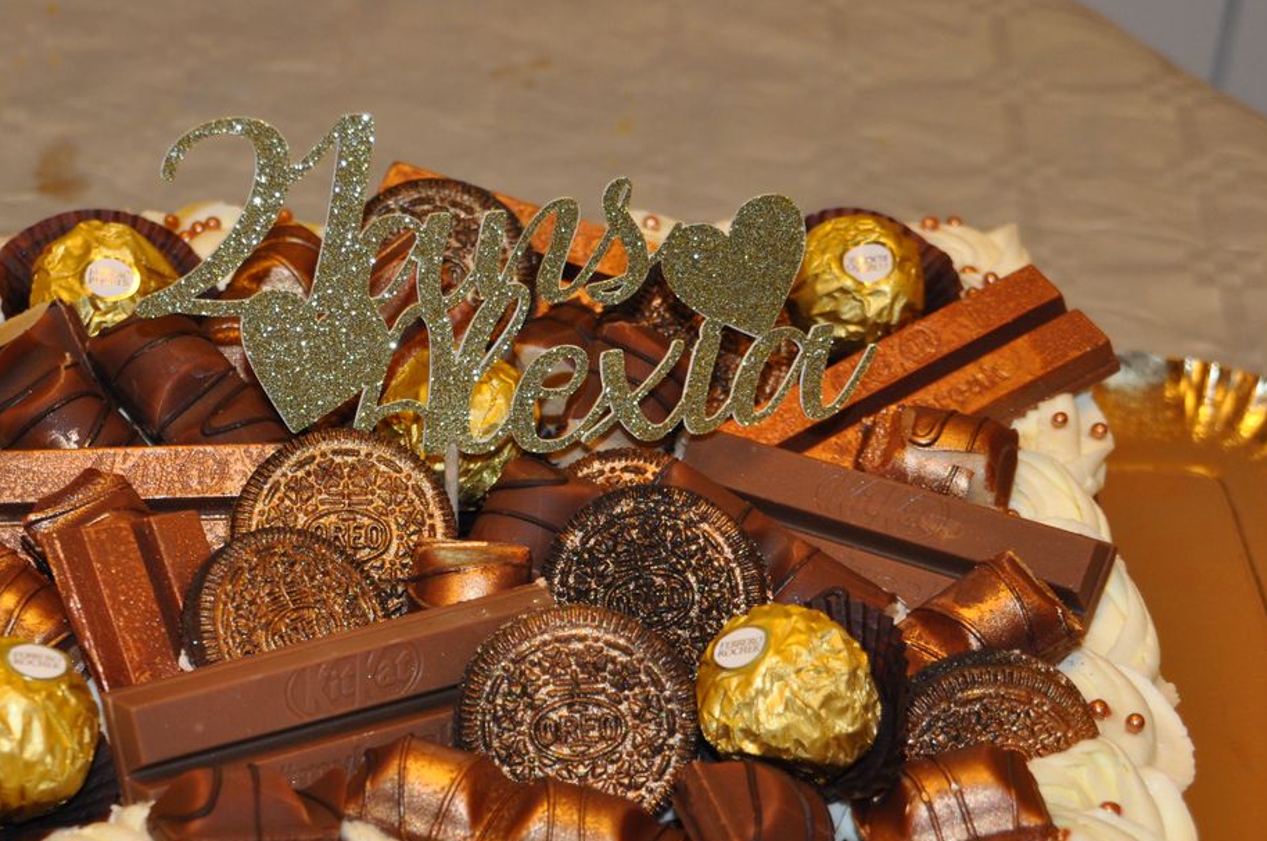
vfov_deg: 13.0
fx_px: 3691
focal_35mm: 105
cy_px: 542
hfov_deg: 19.4
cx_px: 420
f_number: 4.8
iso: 560
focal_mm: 50
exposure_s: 1/60
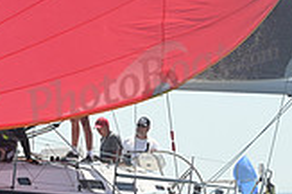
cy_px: 197
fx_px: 2890
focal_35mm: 357
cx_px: -64
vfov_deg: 3.8
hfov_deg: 5.8
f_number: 7.1
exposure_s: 1/1000
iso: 320
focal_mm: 100
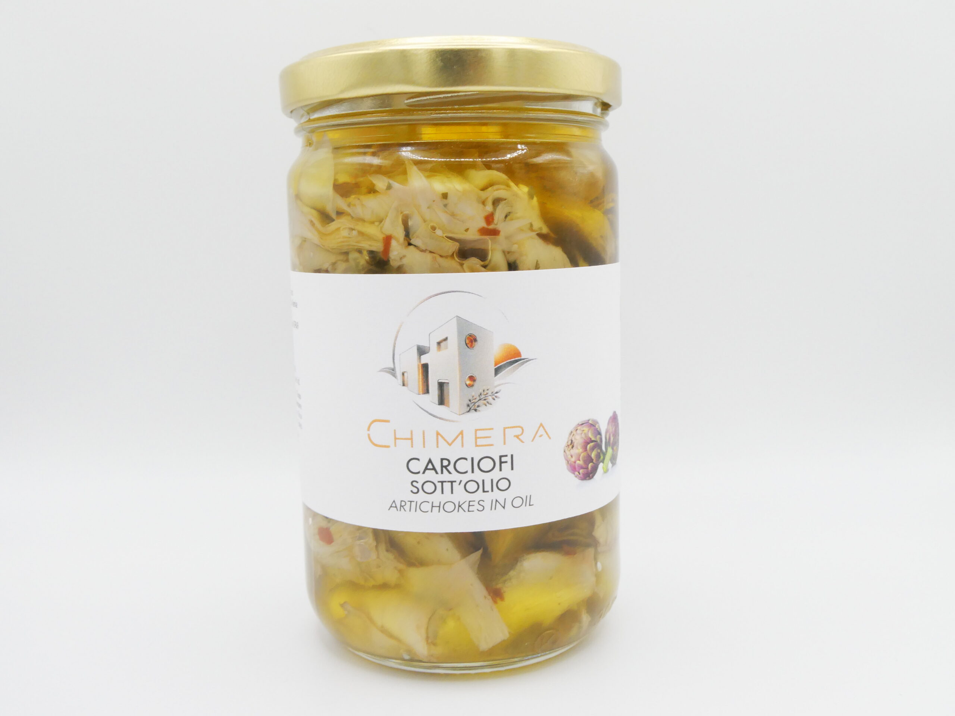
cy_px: 358
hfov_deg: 52.6
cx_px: 478
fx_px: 966
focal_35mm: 35
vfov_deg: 40.7
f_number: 5
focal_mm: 6.3
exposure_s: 1/100
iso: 80
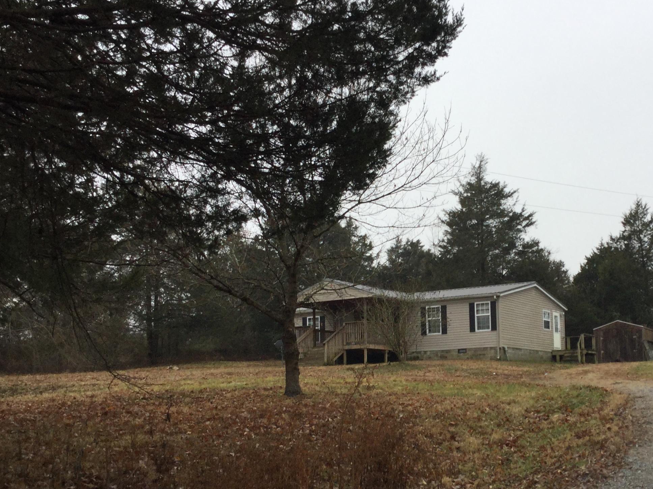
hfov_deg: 38.9
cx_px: 463
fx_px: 905
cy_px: 308
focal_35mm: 48
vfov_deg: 30.1
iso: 25
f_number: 2.4
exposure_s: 1/345
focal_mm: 3.3
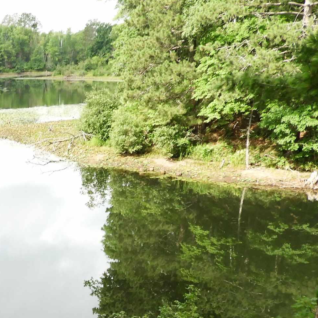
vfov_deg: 25.1
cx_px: -70
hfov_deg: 23.4
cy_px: 276
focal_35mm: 67
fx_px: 696
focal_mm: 4.3
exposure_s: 1/250
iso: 100
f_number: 3.3
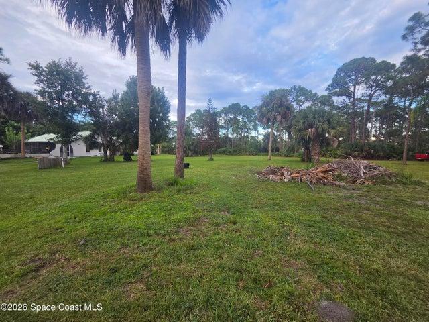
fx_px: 161
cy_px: 161
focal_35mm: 13
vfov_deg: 89.9
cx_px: 214
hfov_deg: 106.2
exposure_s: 1/392
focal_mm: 2.2
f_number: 2.2
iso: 100
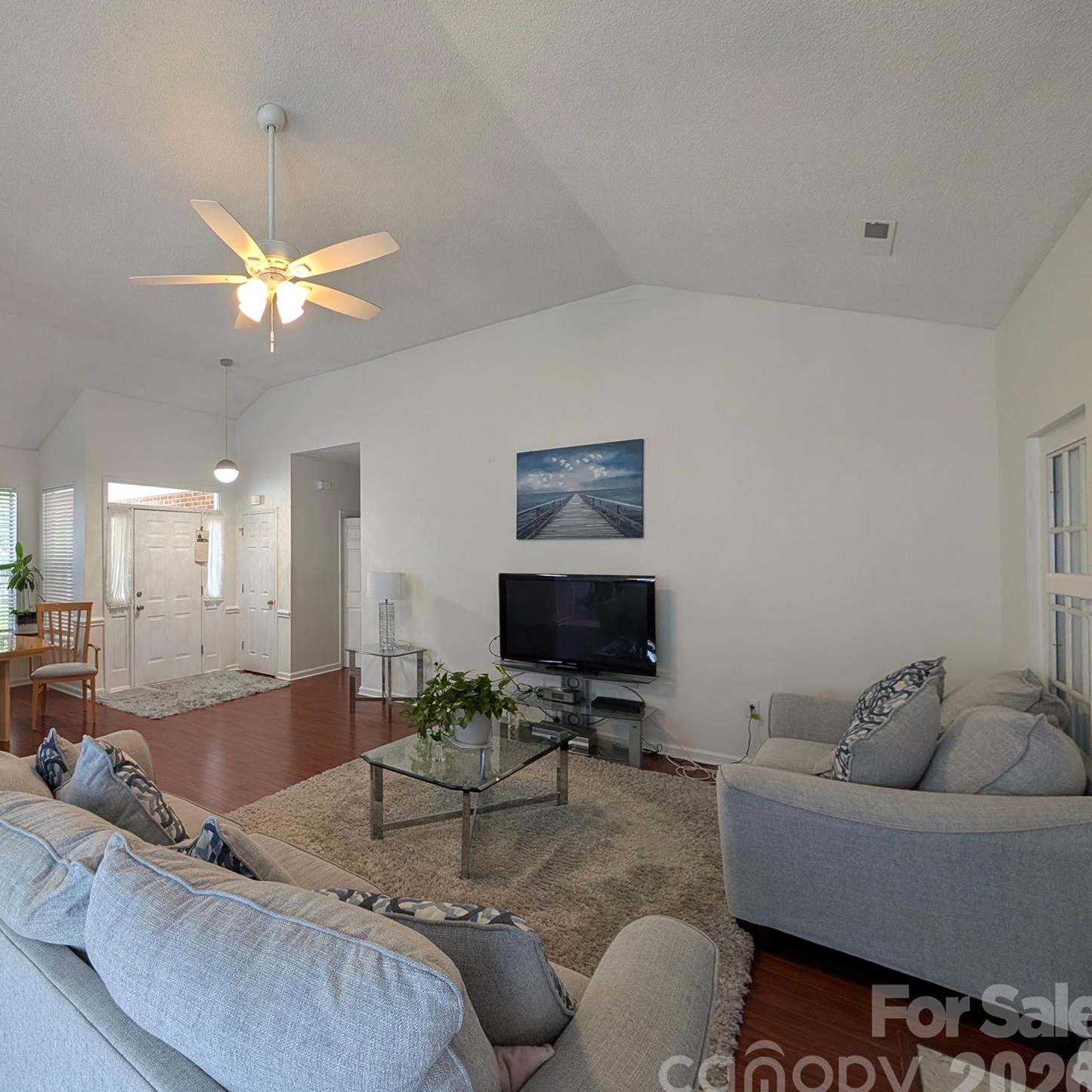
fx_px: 535
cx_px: 341
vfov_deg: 91.1
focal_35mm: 15
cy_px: 552
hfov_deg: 87.0
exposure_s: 1/60
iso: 58
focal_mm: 2.02
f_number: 1.7
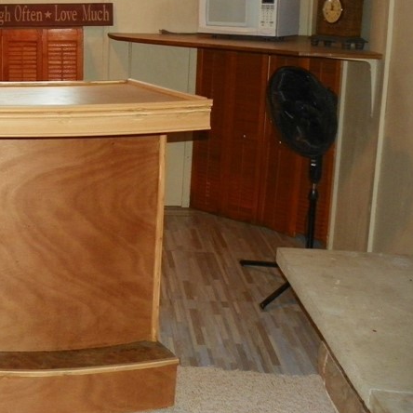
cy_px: 103
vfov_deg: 31.6
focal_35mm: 53
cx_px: -47
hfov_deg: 29.0
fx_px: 715
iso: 200
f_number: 2.8
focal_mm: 4.6
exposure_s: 1/30
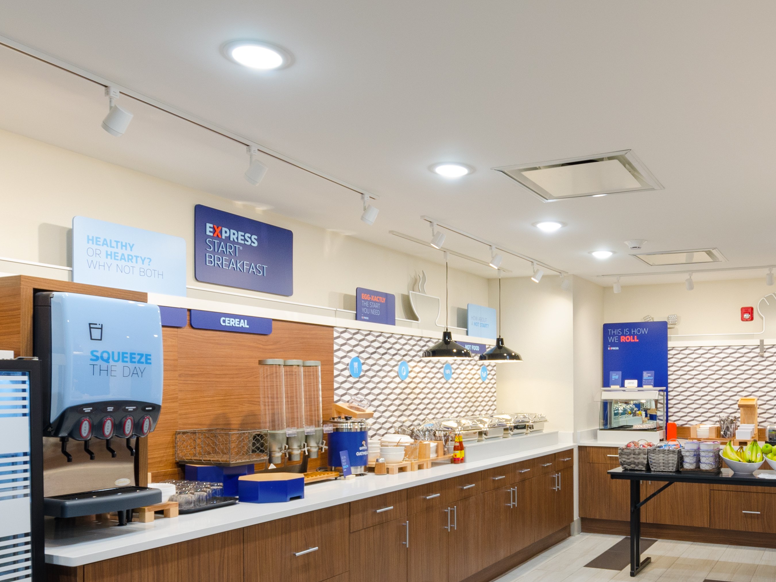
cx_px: 483
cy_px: 450
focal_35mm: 29
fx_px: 647
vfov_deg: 46.3
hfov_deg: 61.1
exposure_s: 1.3
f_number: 7.1
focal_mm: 11
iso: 200
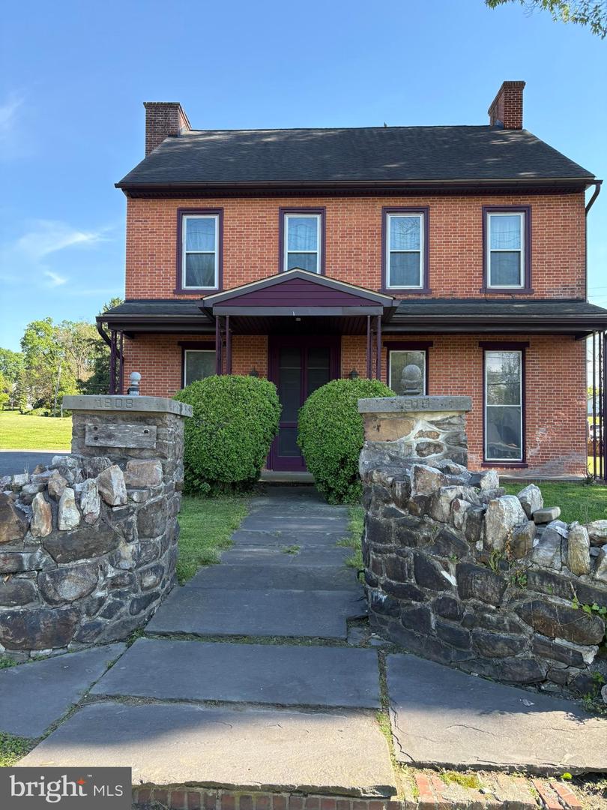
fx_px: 608
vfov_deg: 67.3
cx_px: 304
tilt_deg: +1.4
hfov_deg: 53.1
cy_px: 405
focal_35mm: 26
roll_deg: -0.6
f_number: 1.6
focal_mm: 5.96
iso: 64
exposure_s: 1/850
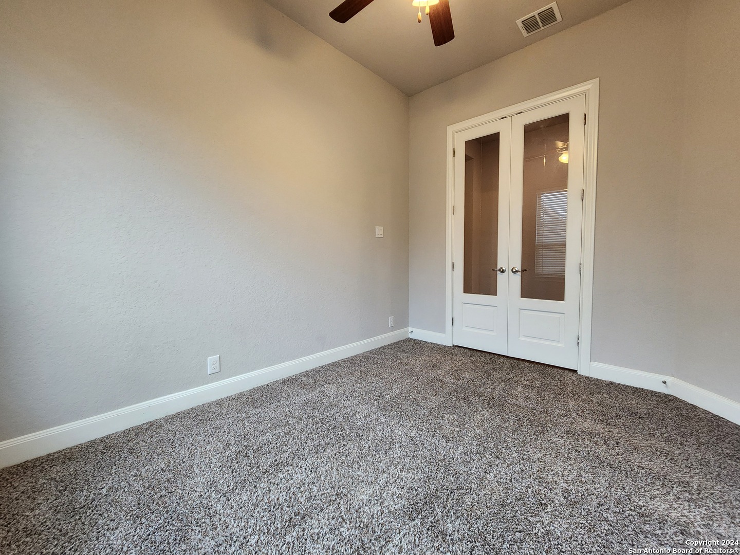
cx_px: 370
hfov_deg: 106.2
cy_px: 278
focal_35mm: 13
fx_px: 278
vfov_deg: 89.9
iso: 250
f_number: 2.2
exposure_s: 1/60
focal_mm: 2.2
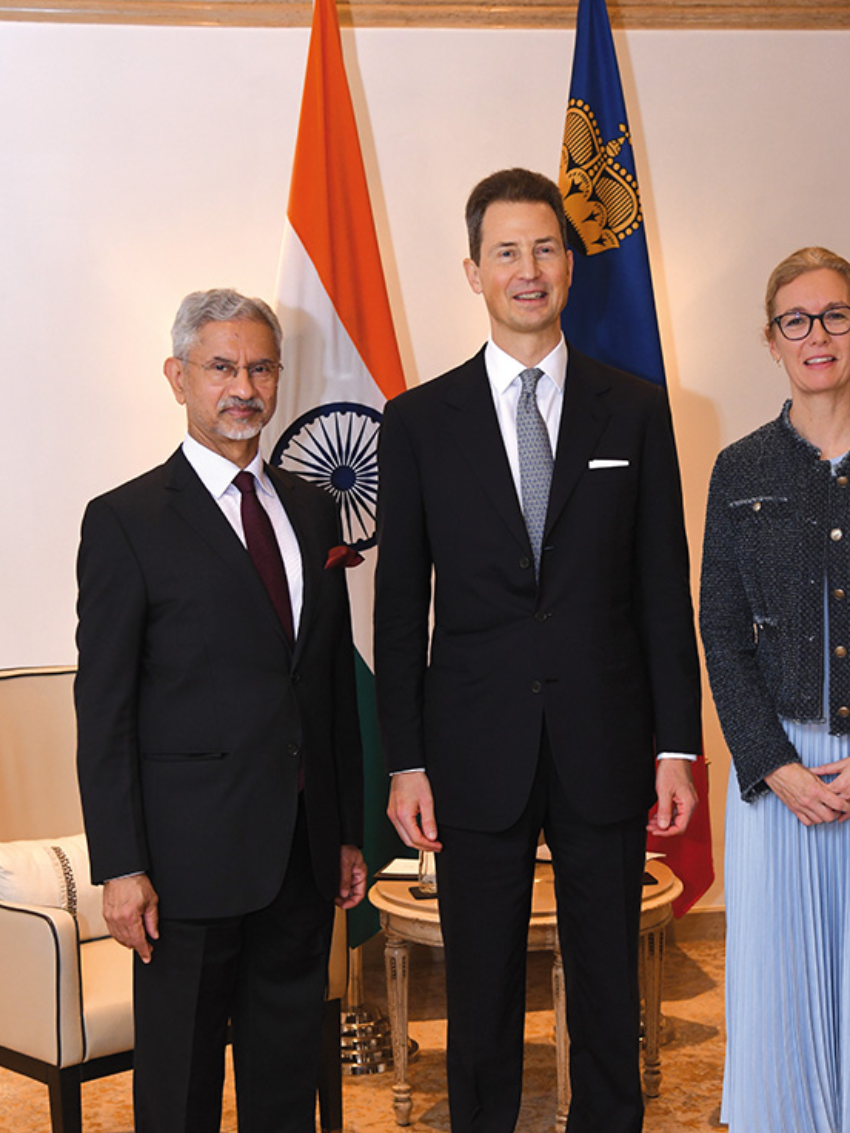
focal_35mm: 69
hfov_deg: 21.3
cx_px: 540
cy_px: 659
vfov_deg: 28.1
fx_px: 2259
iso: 1600
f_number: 4.5
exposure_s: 1/125
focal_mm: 44
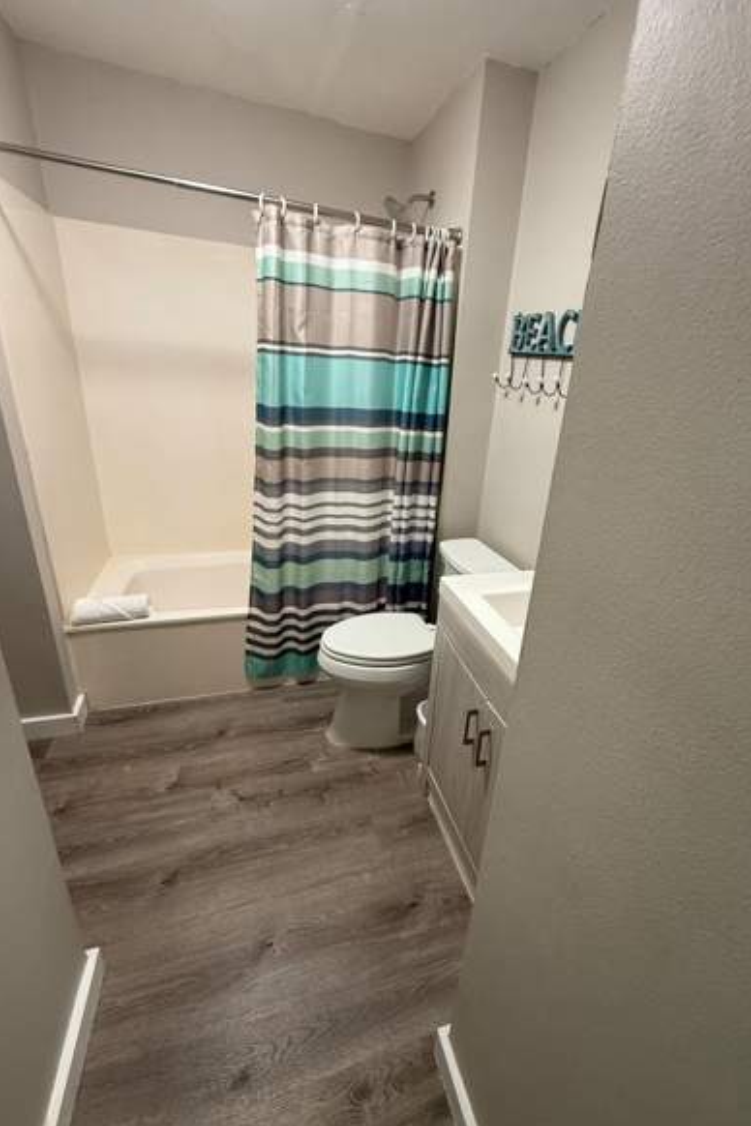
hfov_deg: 73.4
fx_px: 501
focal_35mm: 16
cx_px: 428
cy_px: 573
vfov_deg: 96.7
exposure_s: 1/60
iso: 250
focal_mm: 2.22
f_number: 2.2
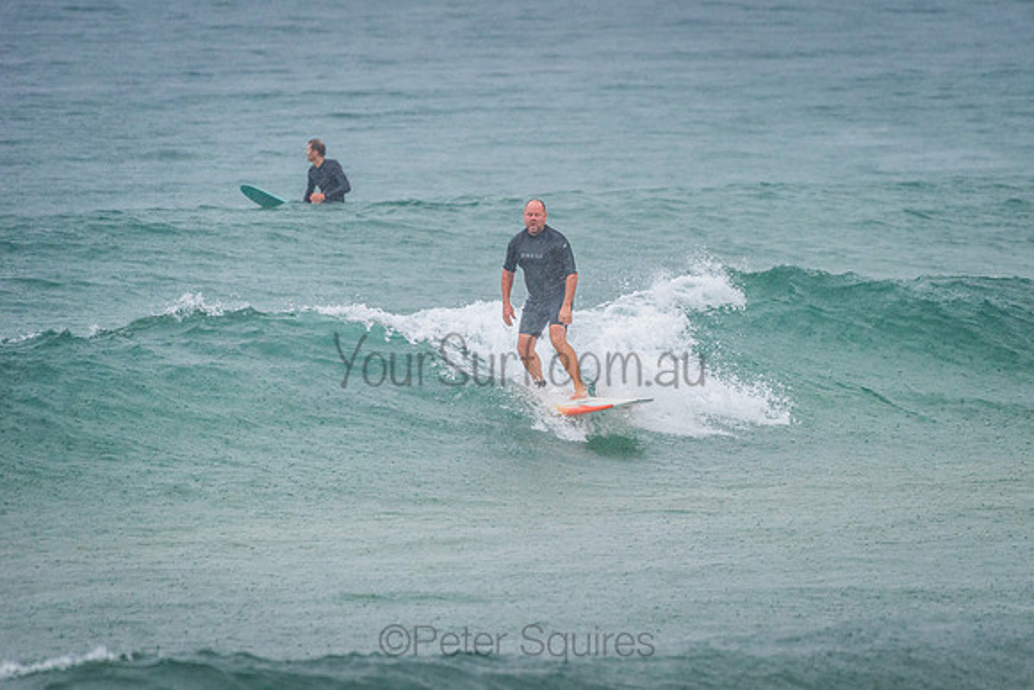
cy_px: 333
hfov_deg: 3.4
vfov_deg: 2.3
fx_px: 17497
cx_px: 630
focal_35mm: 609
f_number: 5.6
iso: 900
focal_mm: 500
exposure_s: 1/320
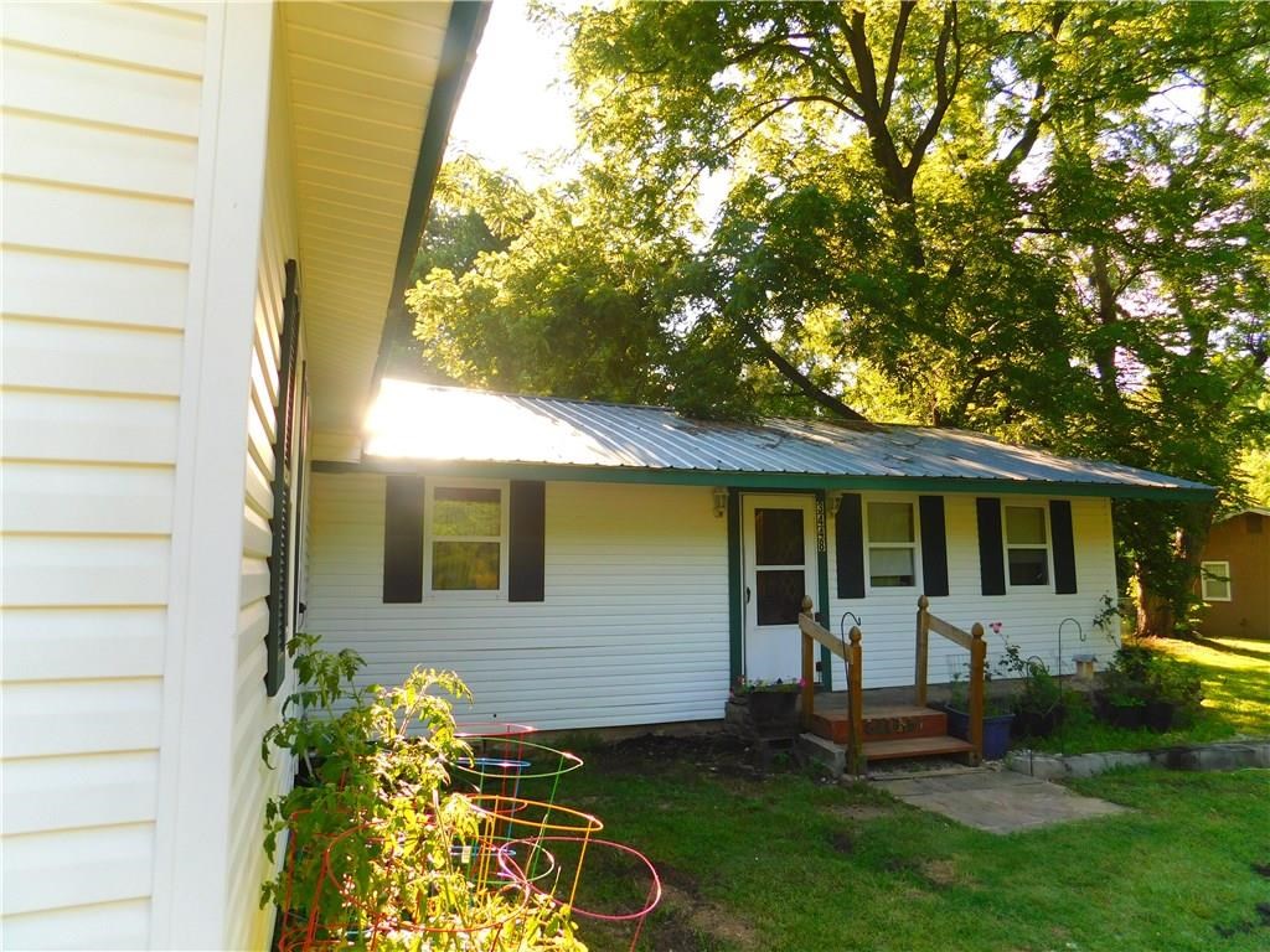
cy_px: 476
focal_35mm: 23
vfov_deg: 58.9
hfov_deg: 73.9
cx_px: 635
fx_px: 844
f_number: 3
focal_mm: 4
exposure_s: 1/250
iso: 125
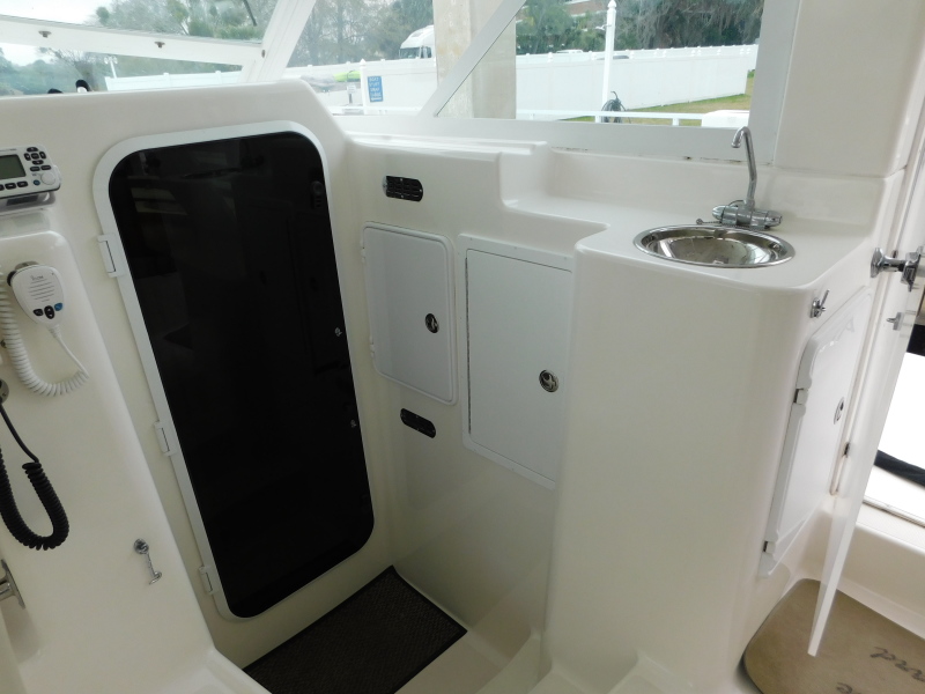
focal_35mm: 23
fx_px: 615
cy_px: 347
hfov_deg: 73.9
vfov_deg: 58.9
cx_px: 462
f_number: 3
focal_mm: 4
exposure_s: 1/500
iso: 125
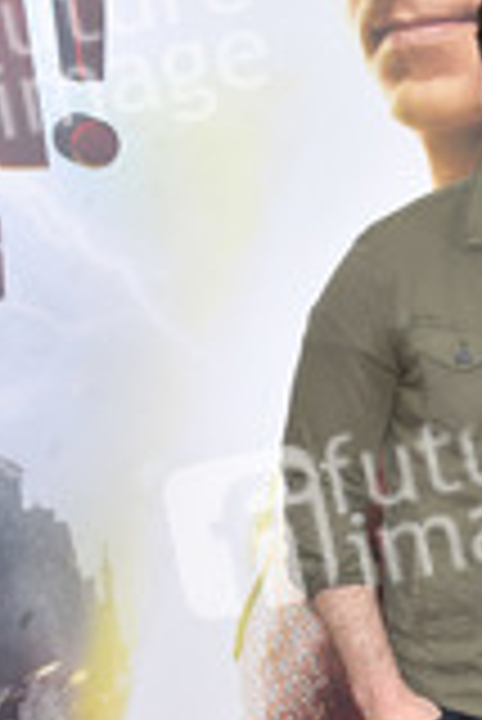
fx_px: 2004
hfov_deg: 13.4
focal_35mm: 100
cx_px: 529
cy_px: 738
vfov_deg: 19.7
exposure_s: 1/250
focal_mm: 40
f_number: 6.3
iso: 320
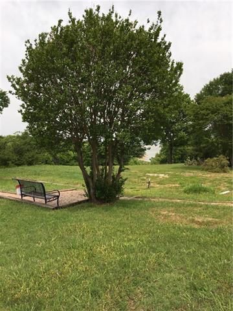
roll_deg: -0.3
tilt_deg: -2.6
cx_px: 116
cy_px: 156
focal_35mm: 29
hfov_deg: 48.2
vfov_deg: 61.7
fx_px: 260
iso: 32
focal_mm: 4.15
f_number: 2.2
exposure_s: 1/2262
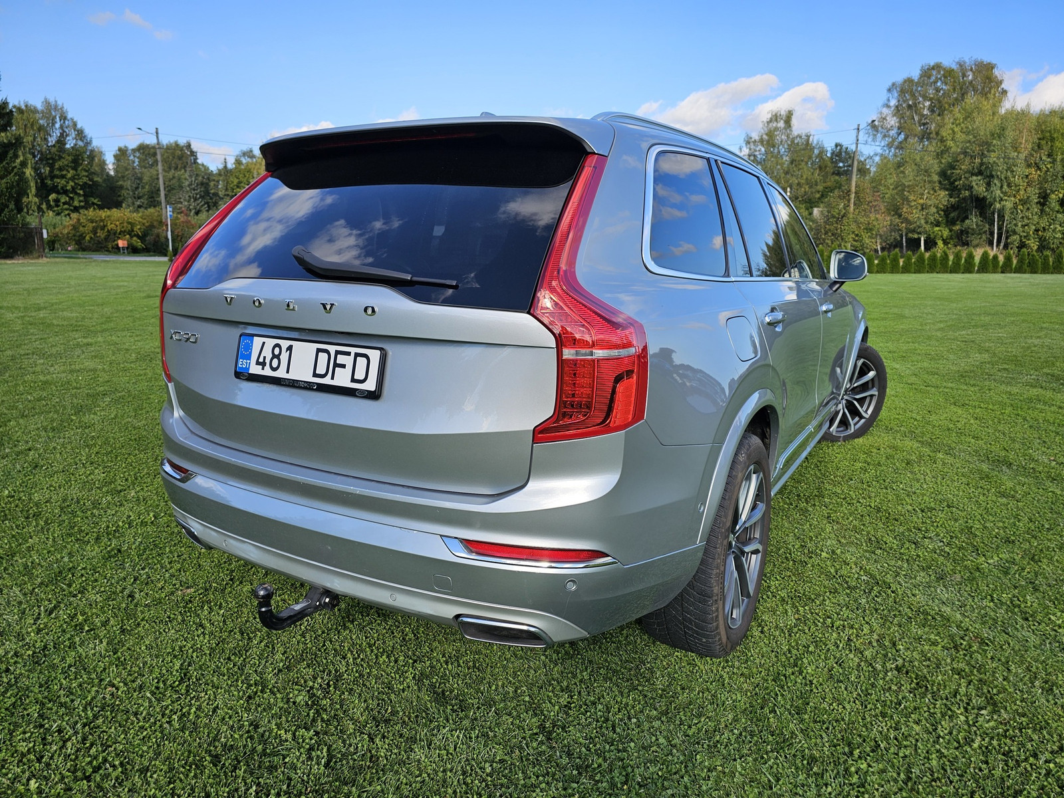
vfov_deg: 58.9
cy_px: 399
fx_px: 707
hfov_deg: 73.9
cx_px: 532
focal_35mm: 23
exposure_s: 1/400
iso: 10
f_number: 1.7
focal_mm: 6.3
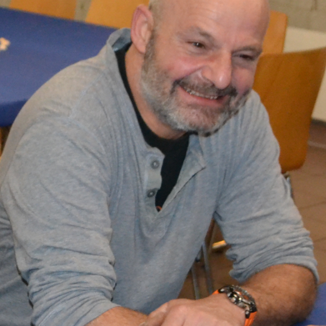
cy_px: 183
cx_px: -20
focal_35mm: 110
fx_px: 1172
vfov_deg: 15.8
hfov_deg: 15.5
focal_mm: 22
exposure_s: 1/60
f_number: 4
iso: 3200
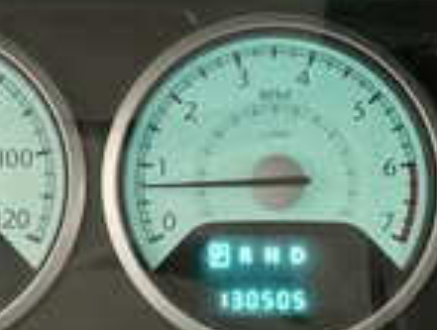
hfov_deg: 25.5
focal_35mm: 76
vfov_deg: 19.5
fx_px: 962
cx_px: 158
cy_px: 169
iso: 400
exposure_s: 1/30
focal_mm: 3
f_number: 1.8
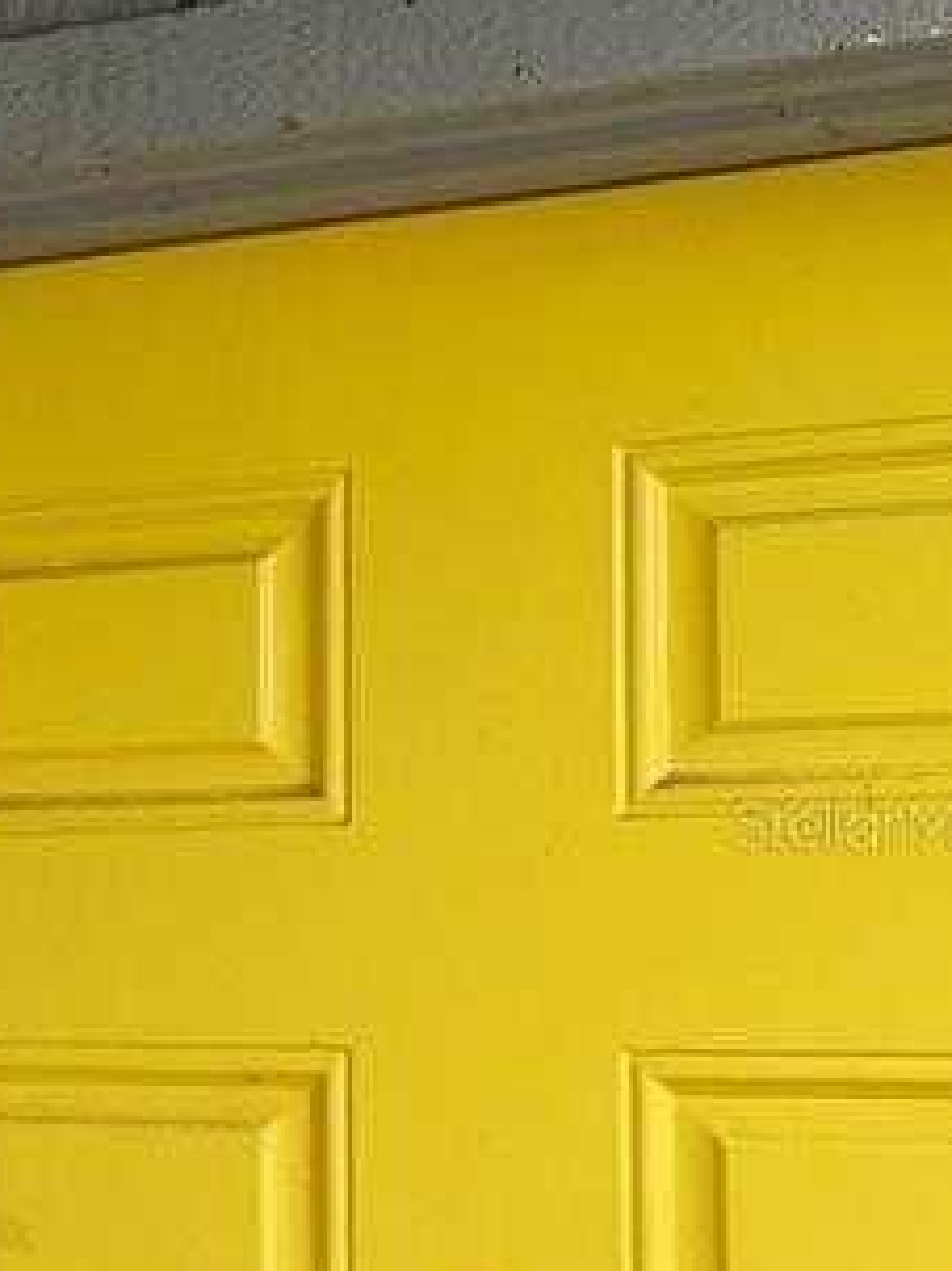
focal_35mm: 91
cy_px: 822
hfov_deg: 14.1
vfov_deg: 21.5
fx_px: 3339
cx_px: -856
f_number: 1.7
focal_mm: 6.3
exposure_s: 1/120
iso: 64
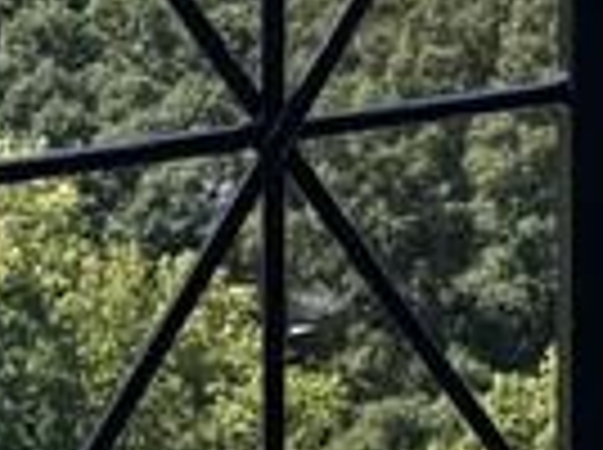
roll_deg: -0.2
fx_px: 3199
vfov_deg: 7.3
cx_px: 1444
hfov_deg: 9.6
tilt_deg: -1.2
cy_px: -806
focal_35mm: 184
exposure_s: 1/5348
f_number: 1.78
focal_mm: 6.76
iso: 80
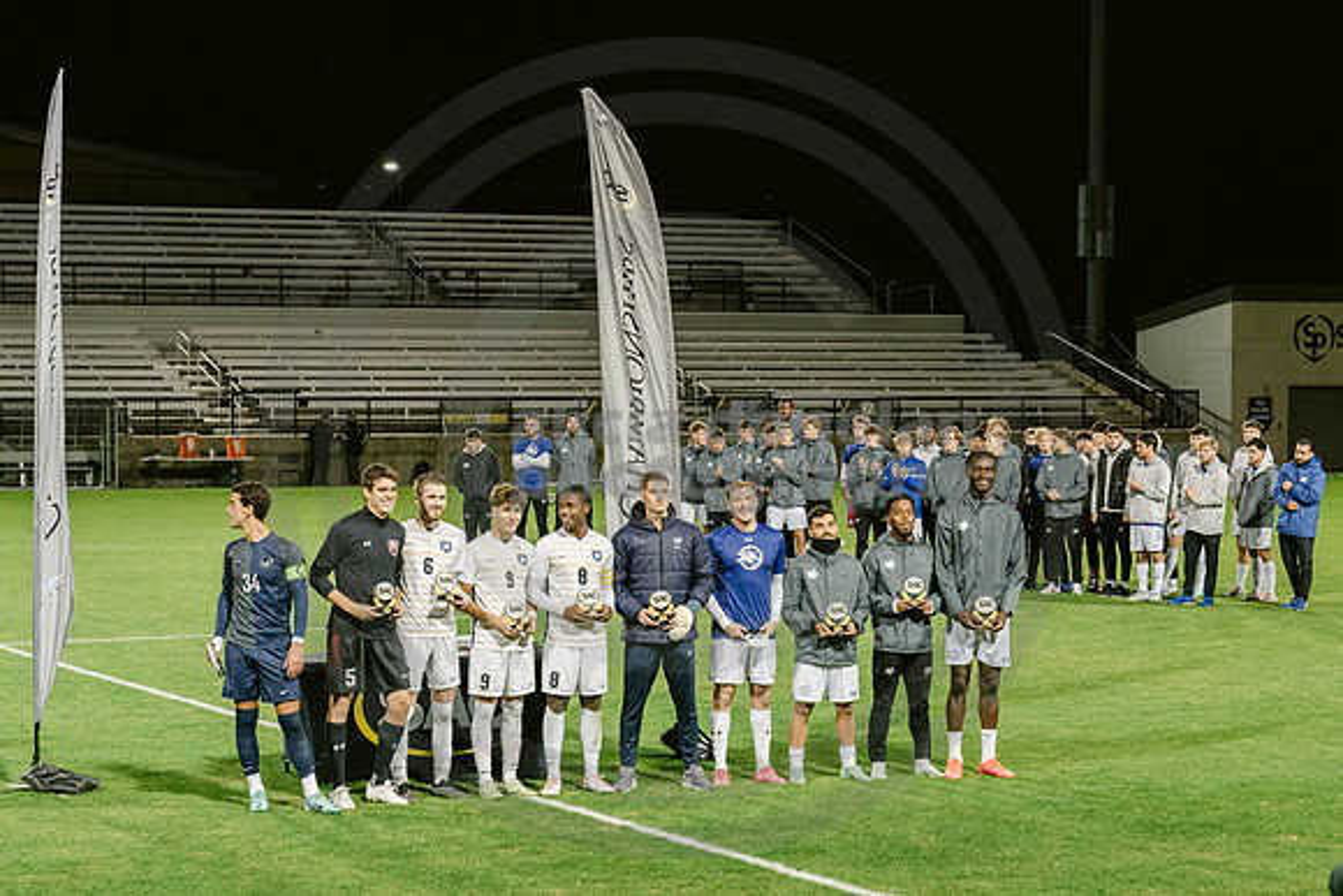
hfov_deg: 21.2
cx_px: 783
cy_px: 538
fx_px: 3584
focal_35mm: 96
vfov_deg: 14.2
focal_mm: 70
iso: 2000
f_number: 4.5
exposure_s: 1/200
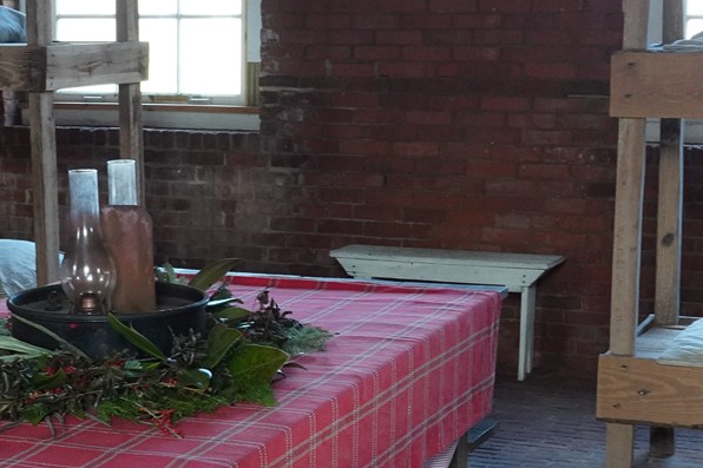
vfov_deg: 14.5
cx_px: 84
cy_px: 308
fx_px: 1835
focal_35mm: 94
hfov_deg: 21.3
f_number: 13
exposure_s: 1/80
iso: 4000
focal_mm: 28
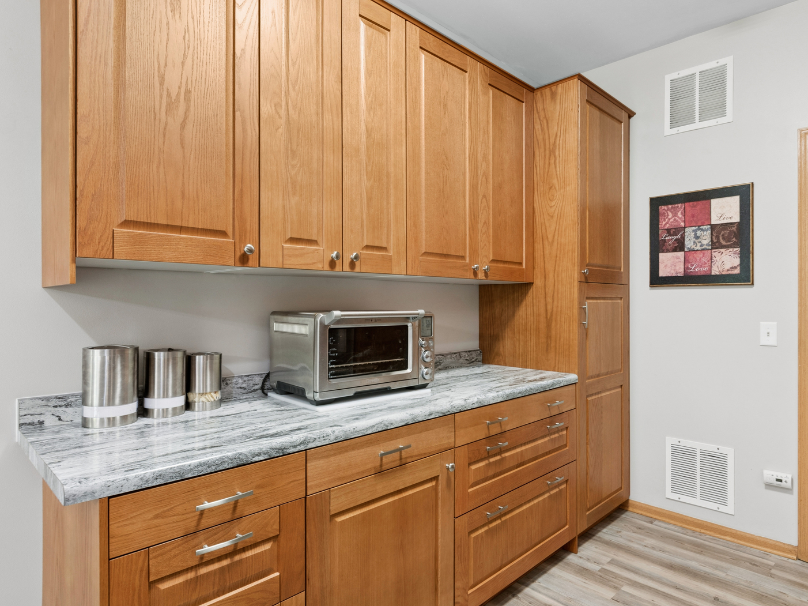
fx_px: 467
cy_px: 307
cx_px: 441
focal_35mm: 20
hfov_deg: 81.5
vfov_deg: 66.0
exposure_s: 1/8
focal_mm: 12
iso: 250
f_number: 8
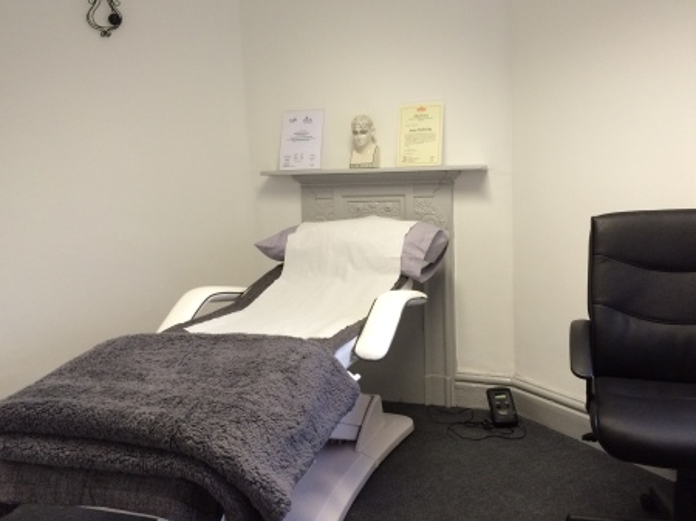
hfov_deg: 55.4
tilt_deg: -3.8
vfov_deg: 42.8
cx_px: 365
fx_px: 663
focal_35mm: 33
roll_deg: +2.8
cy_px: 229
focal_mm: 4.15
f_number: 2.2
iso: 80
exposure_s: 1/33
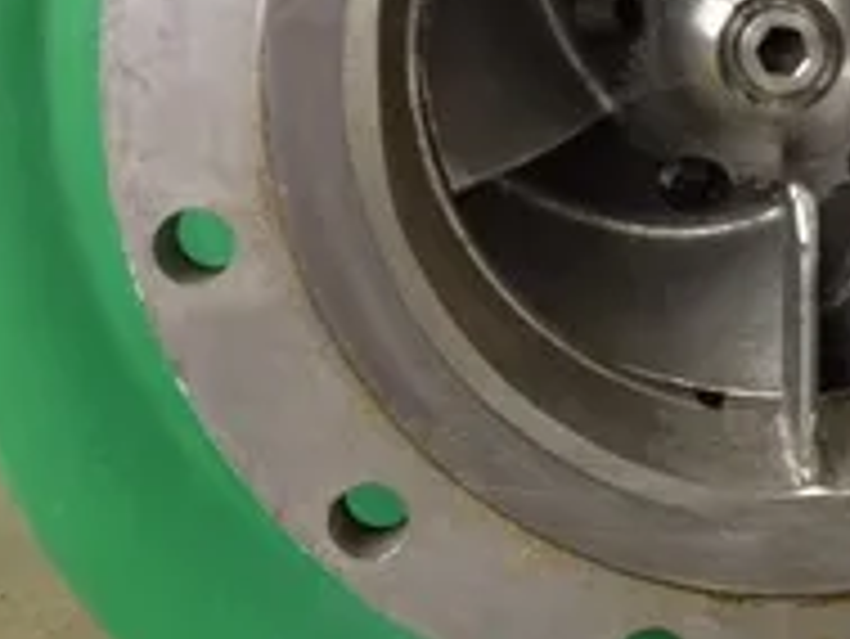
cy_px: 45
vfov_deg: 19.5
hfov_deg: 25.4
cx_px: 792
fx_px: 1818
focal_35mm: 74
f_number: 2.4
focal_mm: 4.28
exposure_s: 1/20
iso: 200
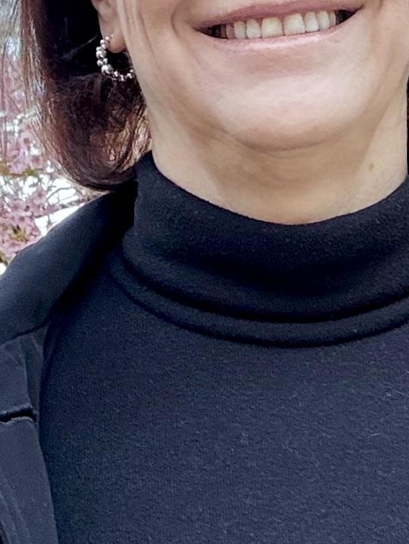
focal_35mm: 48
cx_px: 274
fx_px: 756
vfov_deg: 37.3
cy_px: 63
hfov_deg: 30.1
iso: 32
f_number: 1.9
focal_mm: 2.69
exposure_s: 1/122
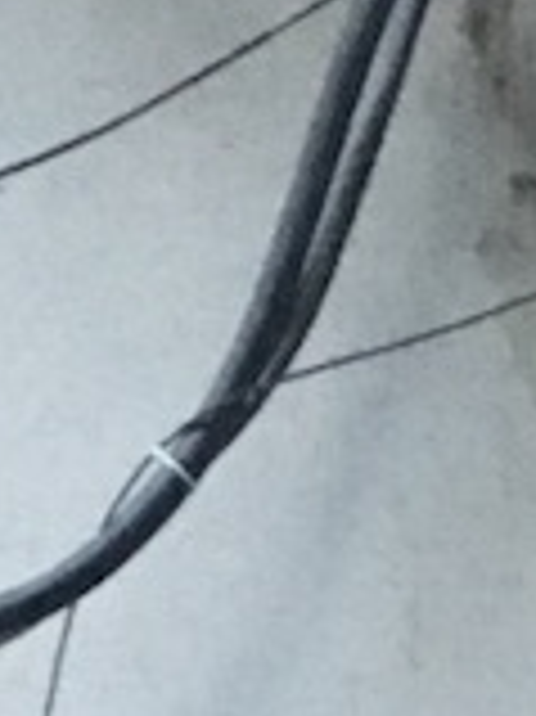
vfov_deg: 7.8
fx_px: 4527
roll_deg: -1.6
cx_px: 604
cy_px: 2207
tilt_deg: +0.5
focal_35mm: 219
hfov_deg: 6.7
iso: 250
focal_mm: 4.15
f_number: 2.2
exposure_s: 1/17
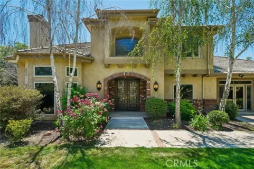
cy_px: 84
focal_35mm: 17
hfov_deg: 93.3
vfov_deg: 70.4
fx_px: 120
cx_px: 127
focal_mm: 17
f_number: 9
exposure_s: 1/40
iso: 100
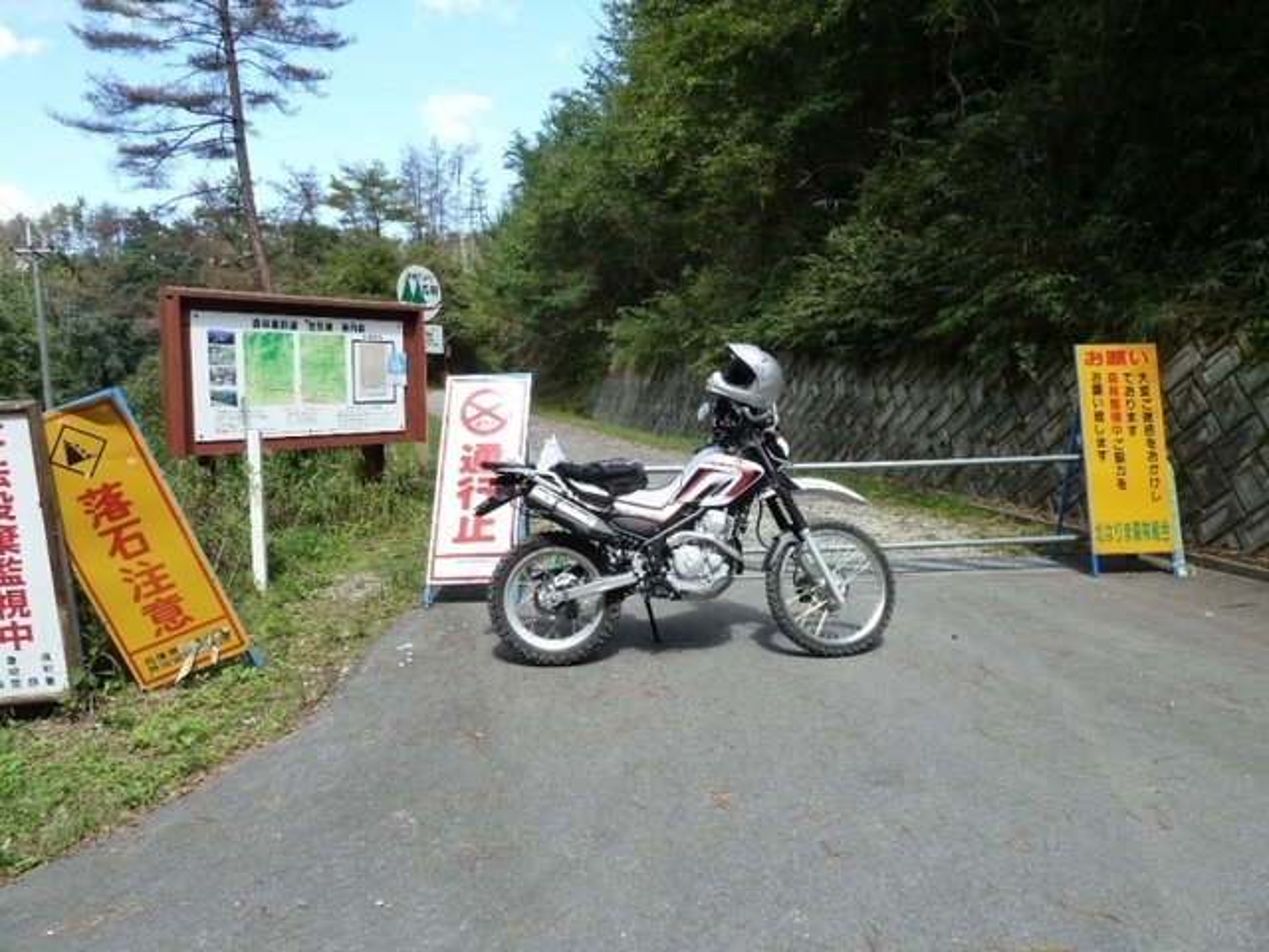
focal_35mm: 25
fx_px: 916
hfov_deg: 69.4
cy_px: 476
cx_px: 634
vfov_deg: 54.9
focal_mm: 4.1
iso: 125
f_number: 4
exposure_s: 1/200
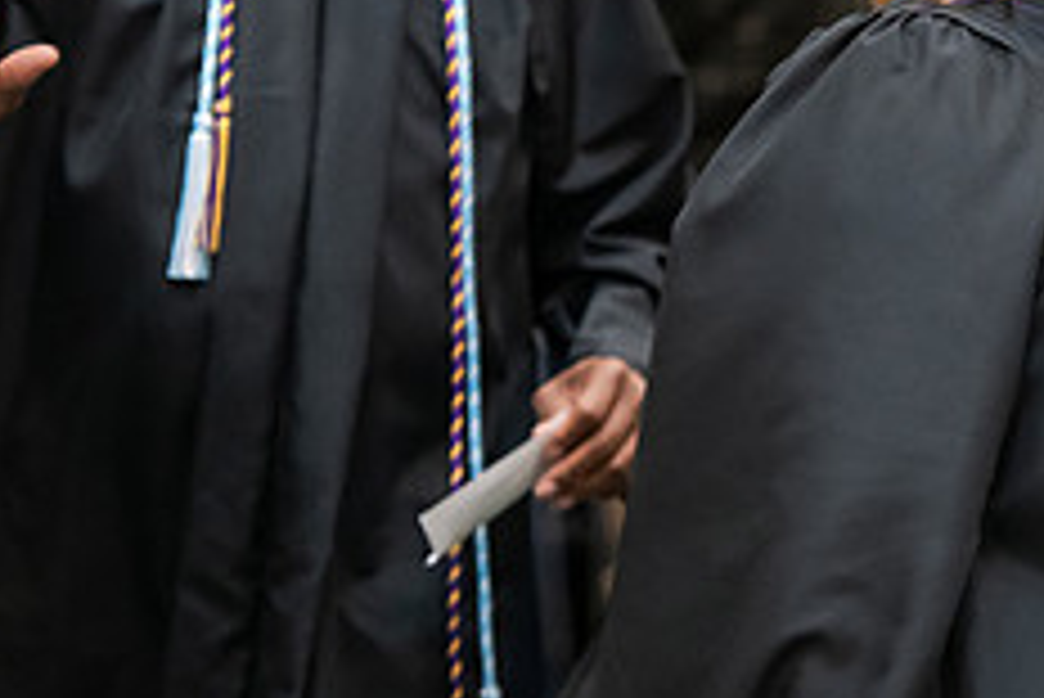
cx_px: 1066
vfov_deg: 4.4
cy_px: -25
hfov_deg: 6.6
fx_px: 9082
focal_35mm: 313
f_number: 3.2
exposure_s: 1/200
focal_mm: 125
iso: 2500
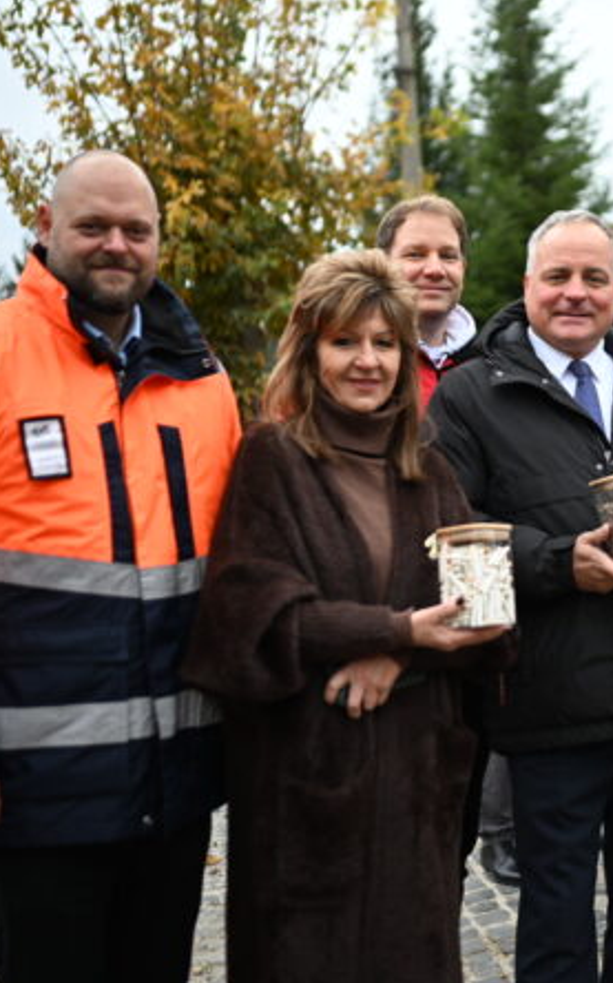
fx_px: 1445
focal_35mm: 54
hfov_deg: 23.1
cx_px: 589
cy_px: 494
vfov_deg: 37.5
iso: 100
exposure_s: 1/320
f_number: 1.8
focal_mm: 35
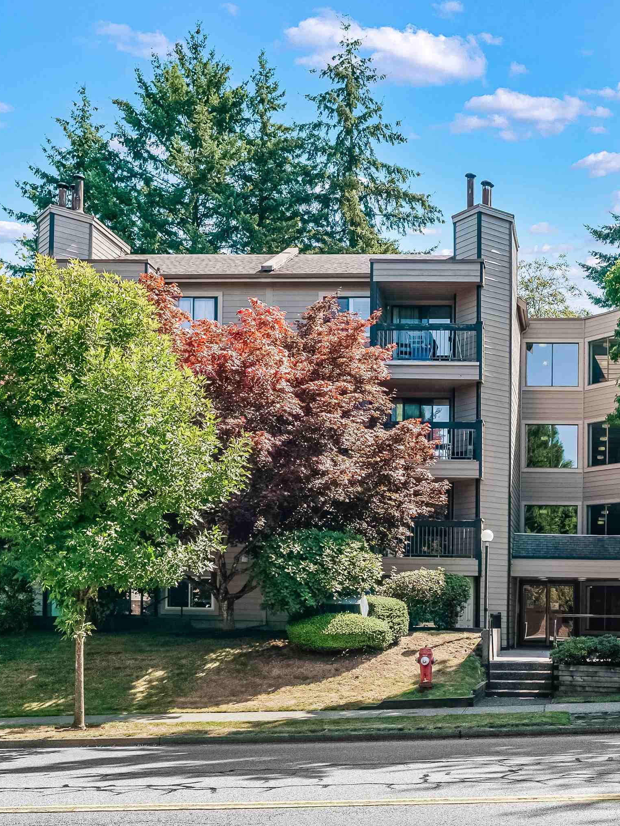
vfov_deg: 44.8
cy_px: 412
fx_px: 1003
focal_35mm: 42
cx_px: 507
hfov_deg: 33.2
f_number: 7.1
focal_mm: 29
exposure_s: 1/400
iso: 250
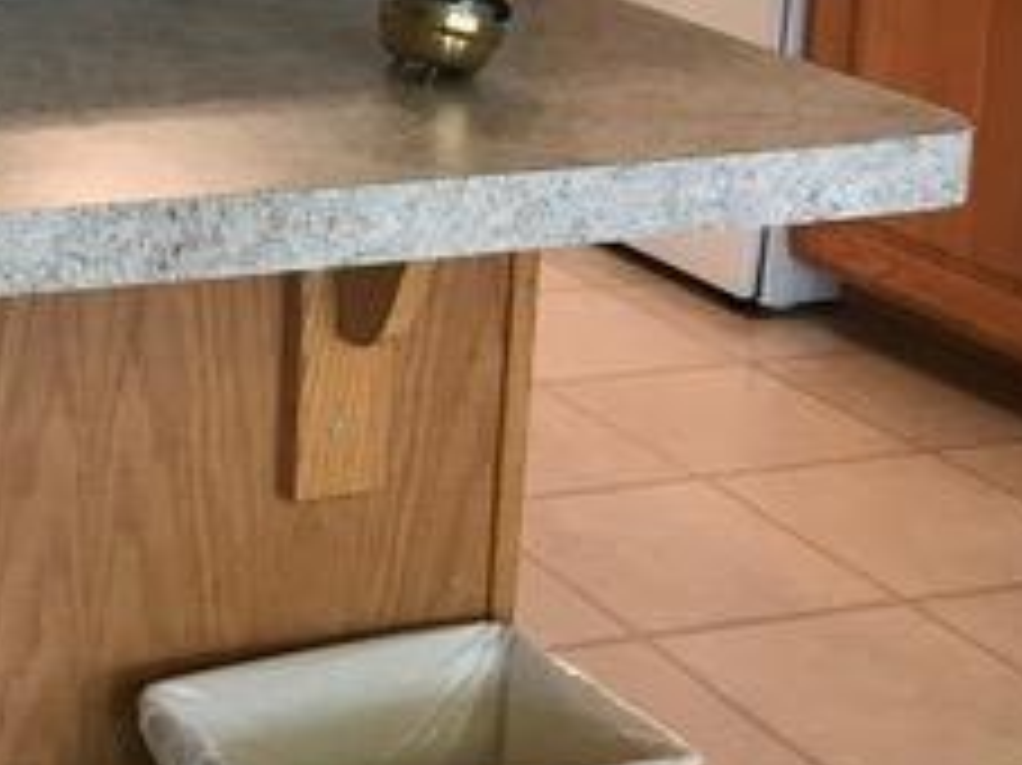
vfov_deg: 18.1
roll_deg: -0.2
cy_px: -40
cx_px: -248
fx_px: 2331
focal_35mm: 79
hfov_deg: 22.5
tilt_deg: -9.6
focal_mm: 3.99
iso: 40
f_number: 1.8
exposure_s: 1/24
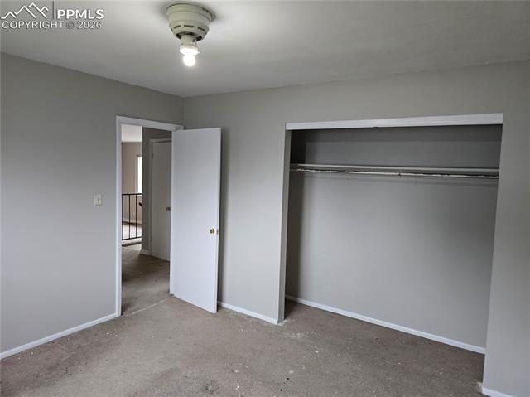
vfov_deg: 58.8
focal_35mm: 23
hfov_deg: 74.0
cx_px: 265
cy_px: 198
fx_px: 352
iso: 400
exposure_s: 1/120
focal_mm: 6.3
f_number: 1.7
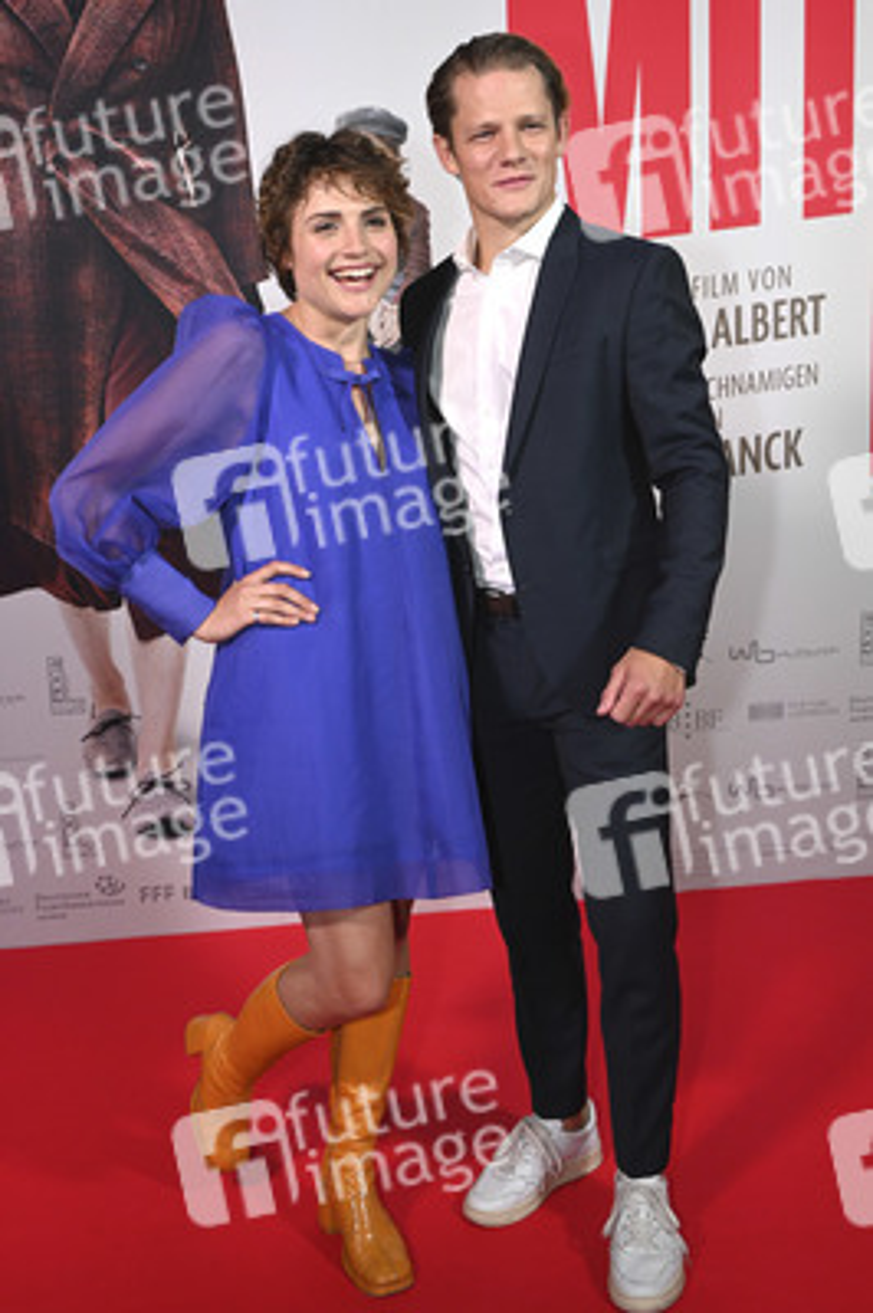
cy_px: 656
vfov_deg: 51.9
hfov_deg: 35.9
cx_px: 436
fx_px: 1348
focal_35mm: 37
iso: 2000
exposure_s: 1/200
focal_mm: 37
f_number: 7.1
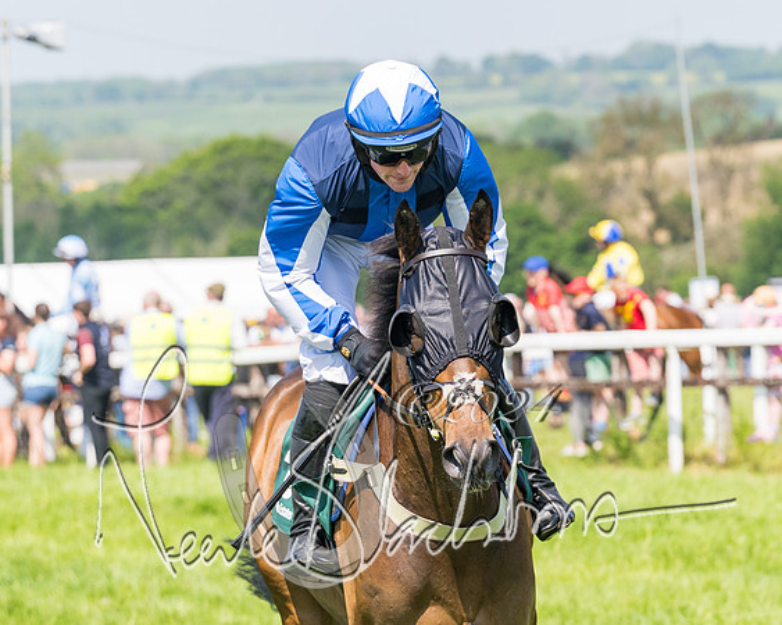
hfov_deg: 7.3
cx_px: 467
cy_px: 247
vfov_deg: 5.8
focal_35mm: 266
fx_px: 6161
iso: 200
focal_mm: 130
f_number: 5
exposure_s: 1/1250
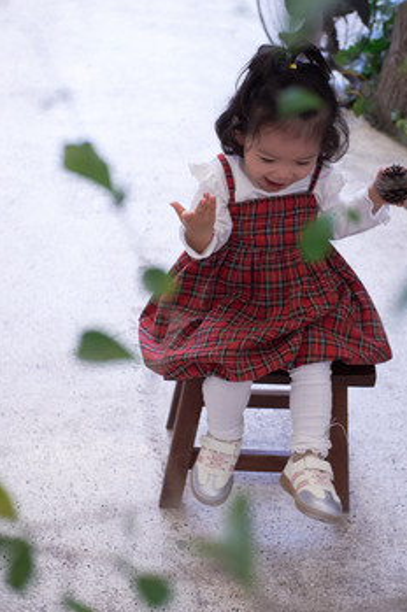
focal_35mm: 76
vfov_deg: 26.6
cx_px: 290
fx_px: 1291
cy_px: 224
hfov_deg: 17.8
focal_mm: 35
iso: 640
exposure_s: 1/180
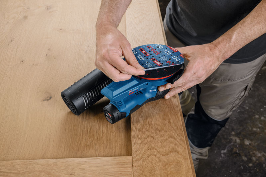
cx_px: 133
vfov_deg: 31.2
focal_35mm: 43
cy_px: 88
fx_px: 318
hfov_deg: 45.4
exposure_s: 1/125
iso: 500
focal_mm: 43
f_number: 8
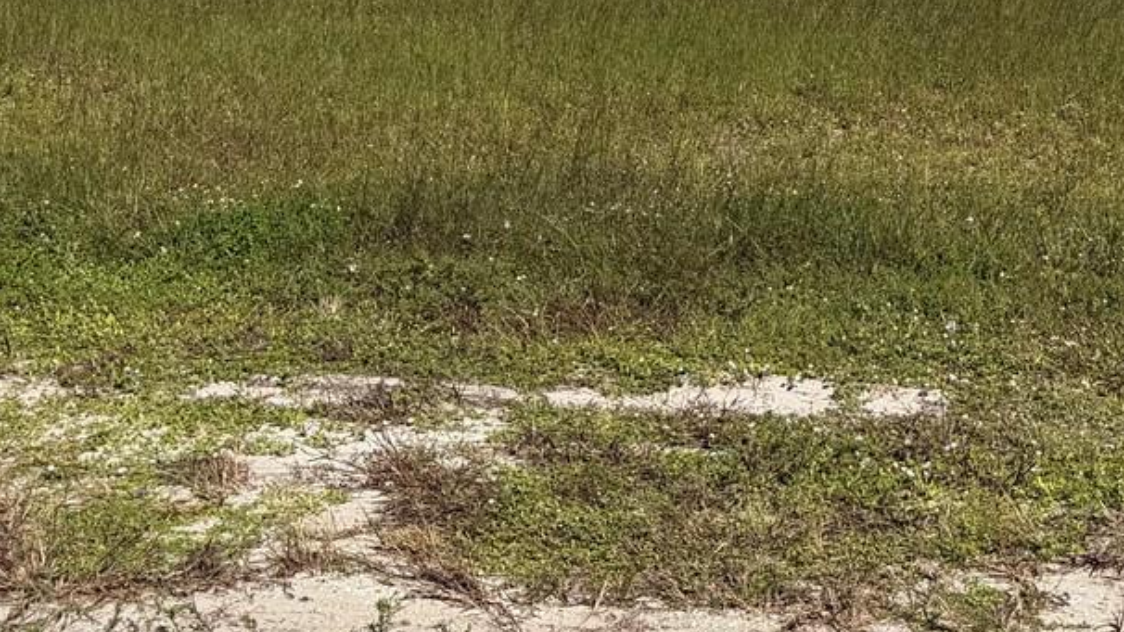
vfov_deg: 15.9
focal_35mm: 69
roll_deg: -0.6
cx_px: 976
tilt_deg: +2.1
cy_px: -350
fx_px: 2057
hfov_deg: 29.5
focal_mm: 6.76
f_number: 1.78
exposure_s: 1/7353
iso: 80
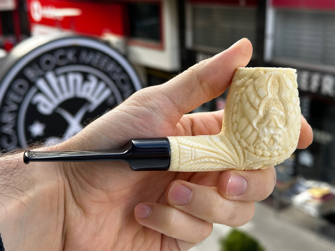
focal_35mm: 48
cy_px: 126
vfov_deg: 30.3
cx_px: 168
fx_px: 465
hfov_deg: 39.7
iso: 64
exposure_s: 1/444
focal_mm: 6.86
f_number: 1.78
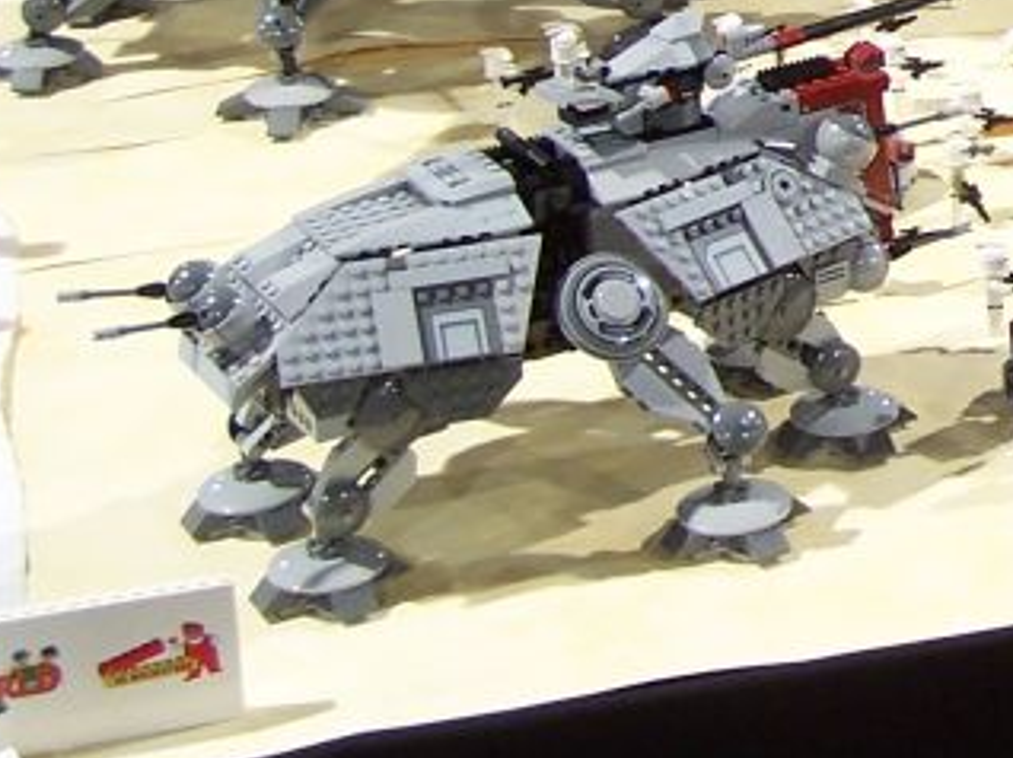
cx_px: 1580
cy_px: -178
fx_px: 3772
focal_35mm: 129
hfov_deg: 14.2
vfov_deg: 11.2
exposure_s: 1/4
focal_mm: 6.7
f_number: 2.8
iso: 80
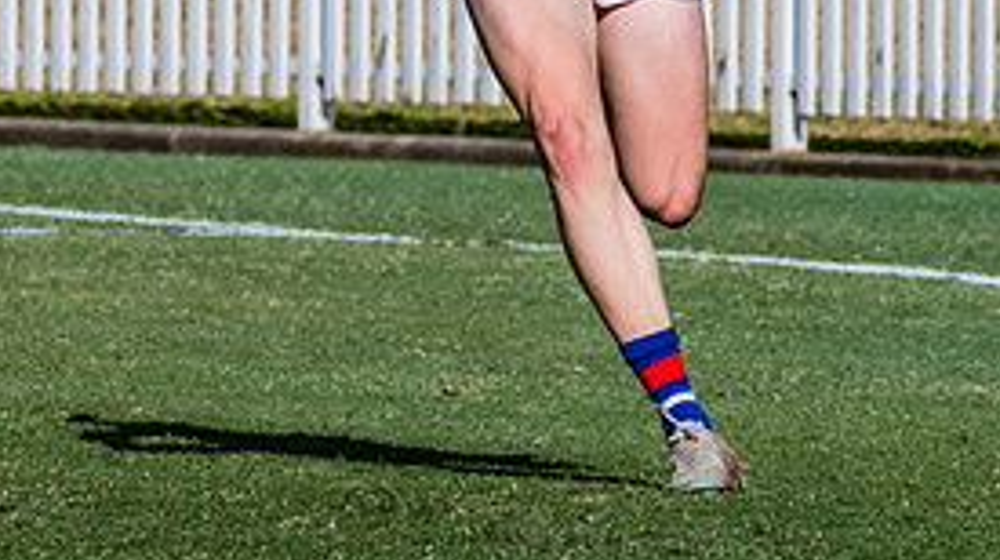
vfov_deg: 1.0
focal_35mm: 1252
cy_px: -347
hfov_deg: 1.7
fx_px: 33163
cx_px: 484
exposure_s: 1/1600
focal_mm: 420
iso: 800
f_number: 16
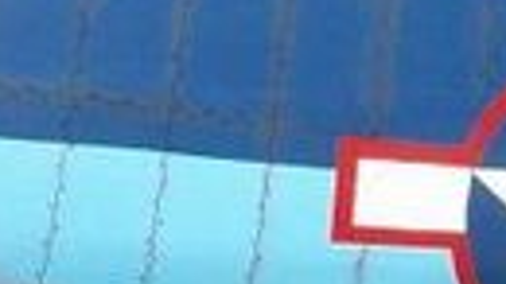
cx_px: 39
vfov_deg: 3.7
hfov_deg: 6.6
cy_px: 208
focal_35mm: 324
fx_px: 4345
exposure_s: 1/262
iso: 80
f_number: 5.4
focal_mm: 7.6
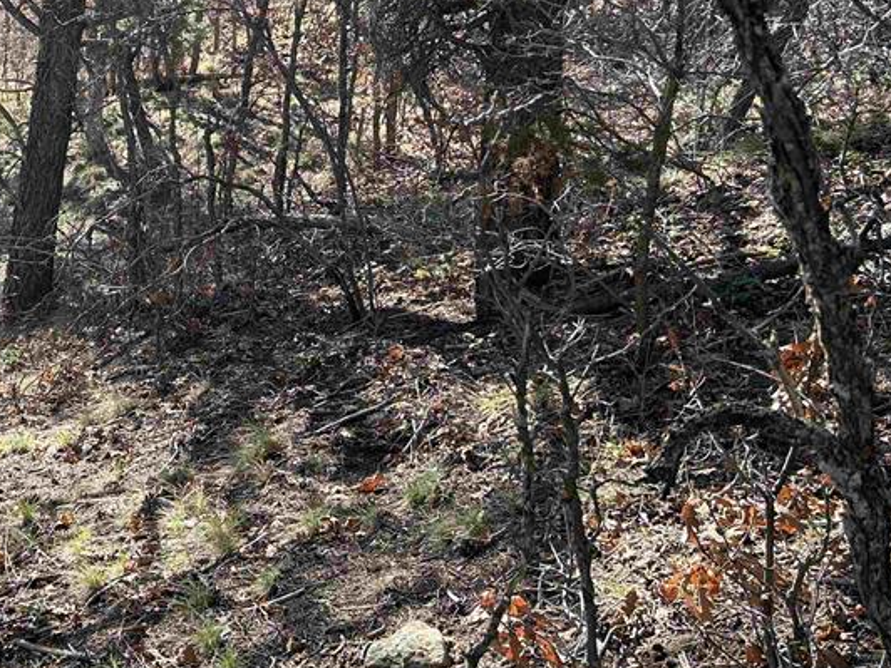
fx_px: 1287
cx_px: 134
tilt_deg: -7.2
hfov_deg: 36.4
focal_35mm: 50
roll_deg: -6.7
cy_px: 177
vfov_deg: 28.7
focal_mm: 5.7
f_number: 1.5
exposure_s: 1/446
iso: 50
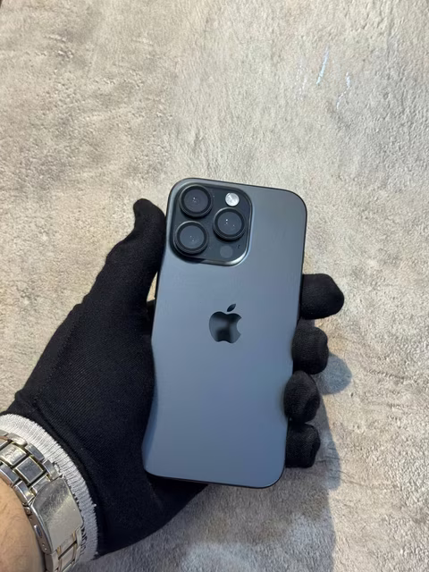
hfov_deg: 30.3
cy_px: 286
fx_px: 793
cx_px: 214
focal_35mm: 48
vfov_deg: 39.7
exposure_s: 1/50
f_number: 1.78
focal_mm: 6.76
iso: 100
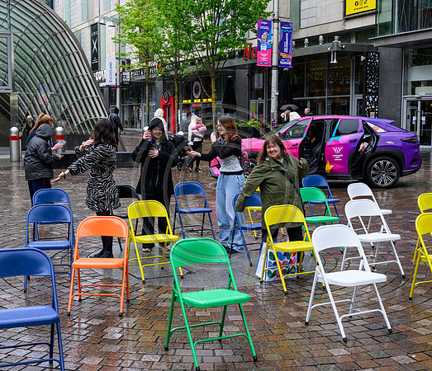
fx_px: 626
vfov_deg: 33.1
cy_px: 183
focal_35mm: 48
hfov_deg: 38.0
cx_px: 192
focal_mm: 40
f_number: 5.6
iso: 500
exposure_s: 1/400
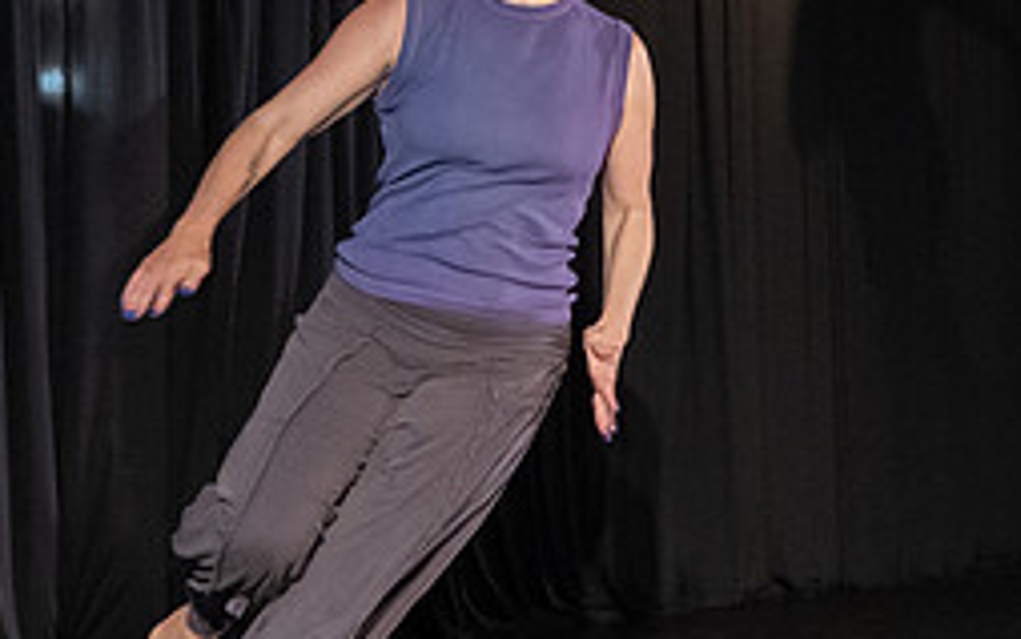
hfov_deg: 18.2
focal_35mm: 113
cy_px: 91
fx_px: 3146
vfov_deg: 11.5
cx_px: 112
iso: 6400
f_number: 3.5
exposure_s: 1/320
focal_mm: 38
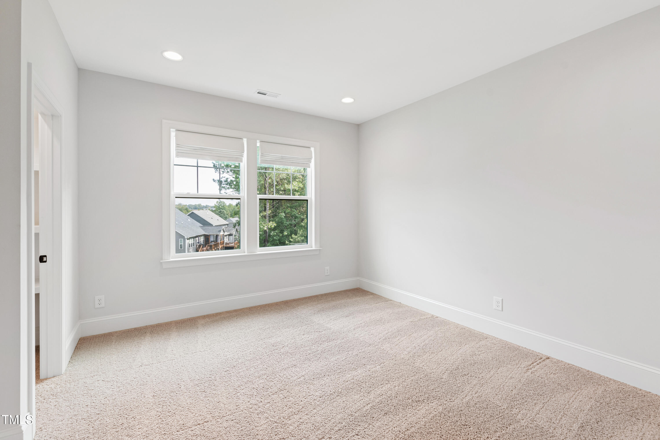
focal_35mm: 15
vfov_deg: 77.3
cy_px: 220
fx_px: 275
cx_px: 330
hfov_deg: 100.4
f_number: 9
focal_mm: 10
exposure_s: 1/4
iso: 100
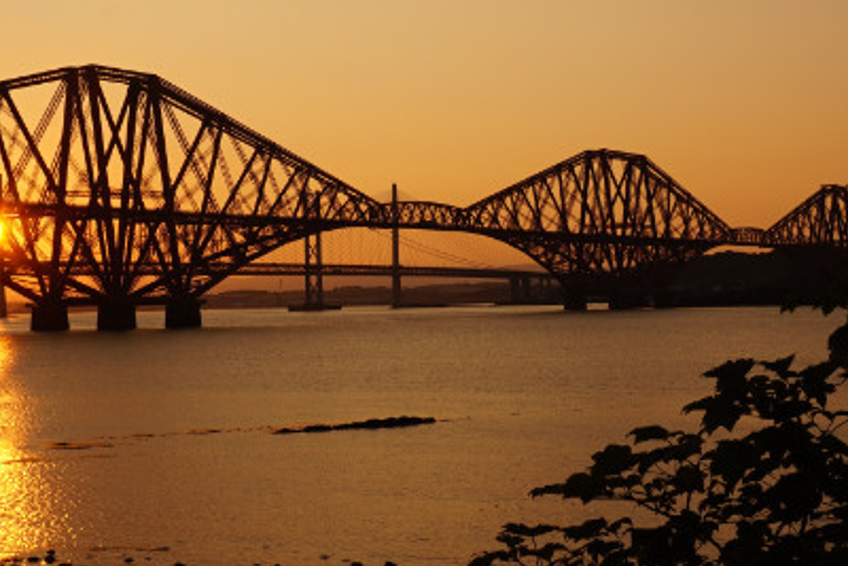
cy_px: 234
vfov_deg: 18.9
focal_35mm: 72
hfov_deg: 28.1
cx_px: 454
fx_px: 1697
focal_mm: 24
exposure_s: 1/80
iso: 100
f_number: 14
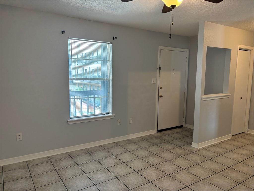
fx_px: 191
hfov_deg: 67.3
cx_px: 127
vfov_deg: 53.1
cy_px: 96
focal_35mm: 26
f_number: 1.6
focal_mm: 5.96
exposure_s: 1/120
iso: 125
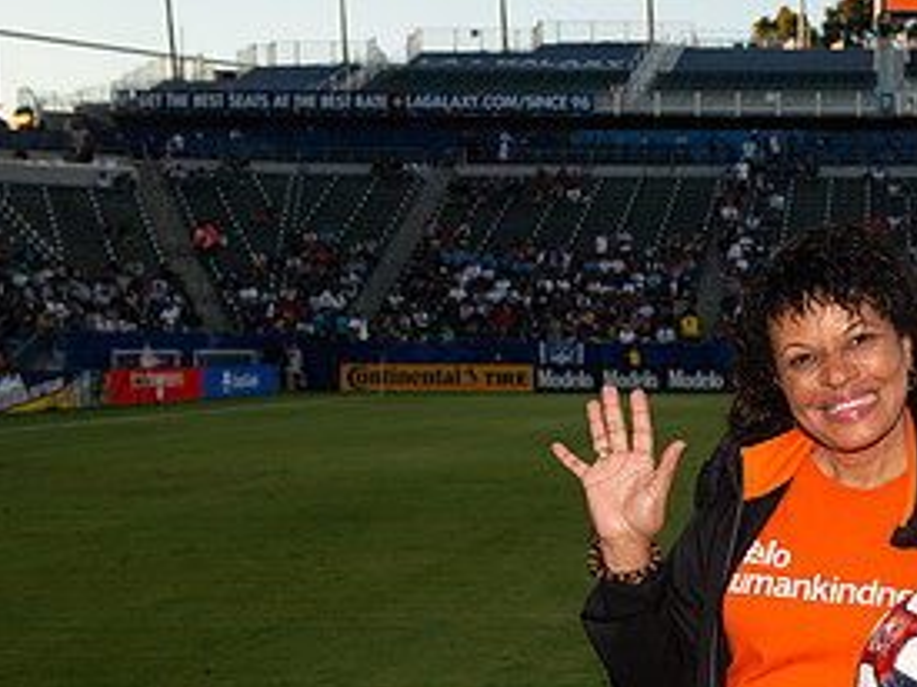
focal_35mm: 73
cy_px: 429
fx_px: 1933
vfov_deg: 20.1
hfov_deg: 25.7
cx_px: 857
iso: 800
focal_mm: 36
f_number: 7.1
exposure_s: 1/640
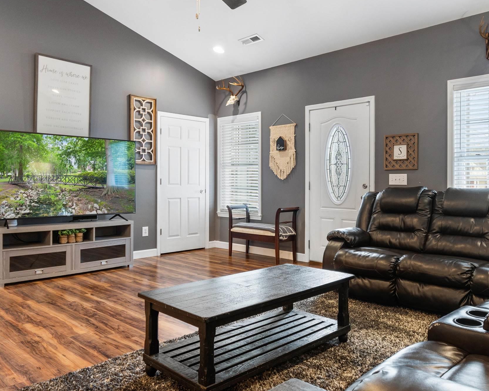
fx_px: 376
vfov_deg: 54.9
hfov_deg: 65.7
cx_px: 277
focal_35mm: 26
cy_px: 184
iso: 100
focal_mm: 10
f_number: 4.5
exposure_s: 2.5
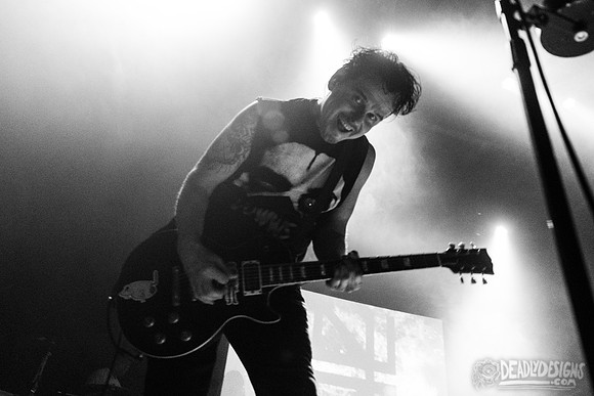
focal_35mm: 32
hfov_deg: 59.3
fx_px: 522
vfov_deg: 41.6
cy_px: 188
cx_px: 301
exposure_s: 1/100
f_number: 3.2
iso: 3200
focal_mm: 24
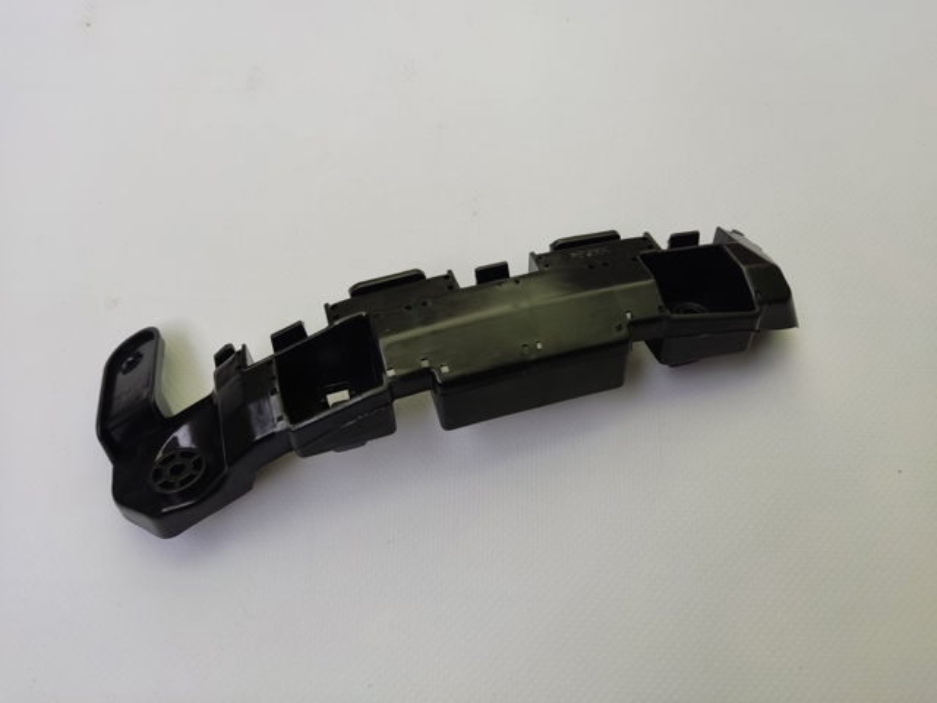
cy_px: 352
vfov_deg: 54.9
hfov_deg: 69.4
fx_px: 677
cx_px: 468
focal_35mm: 25
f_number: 1.79
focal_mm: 4.71
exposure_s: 1/206
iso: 50
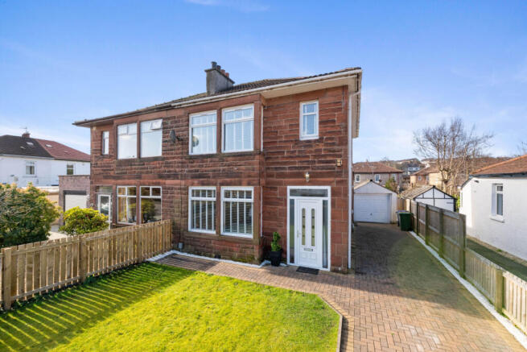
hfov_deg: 104.2
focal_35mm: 14
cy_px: 176
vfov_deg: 81.2
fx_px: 205
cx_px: 264
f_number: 9
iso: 640
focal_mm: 14
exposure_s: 1/800
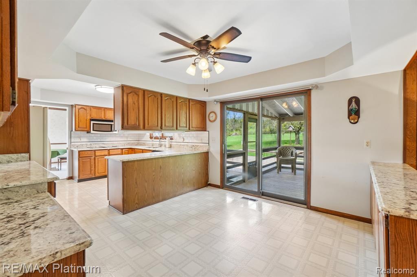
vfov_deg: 77.3
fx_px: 174
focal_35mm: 15
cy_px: 138
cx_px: 208
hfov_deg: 100.4
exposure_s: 1/15
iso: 400
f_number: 8
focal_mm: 10
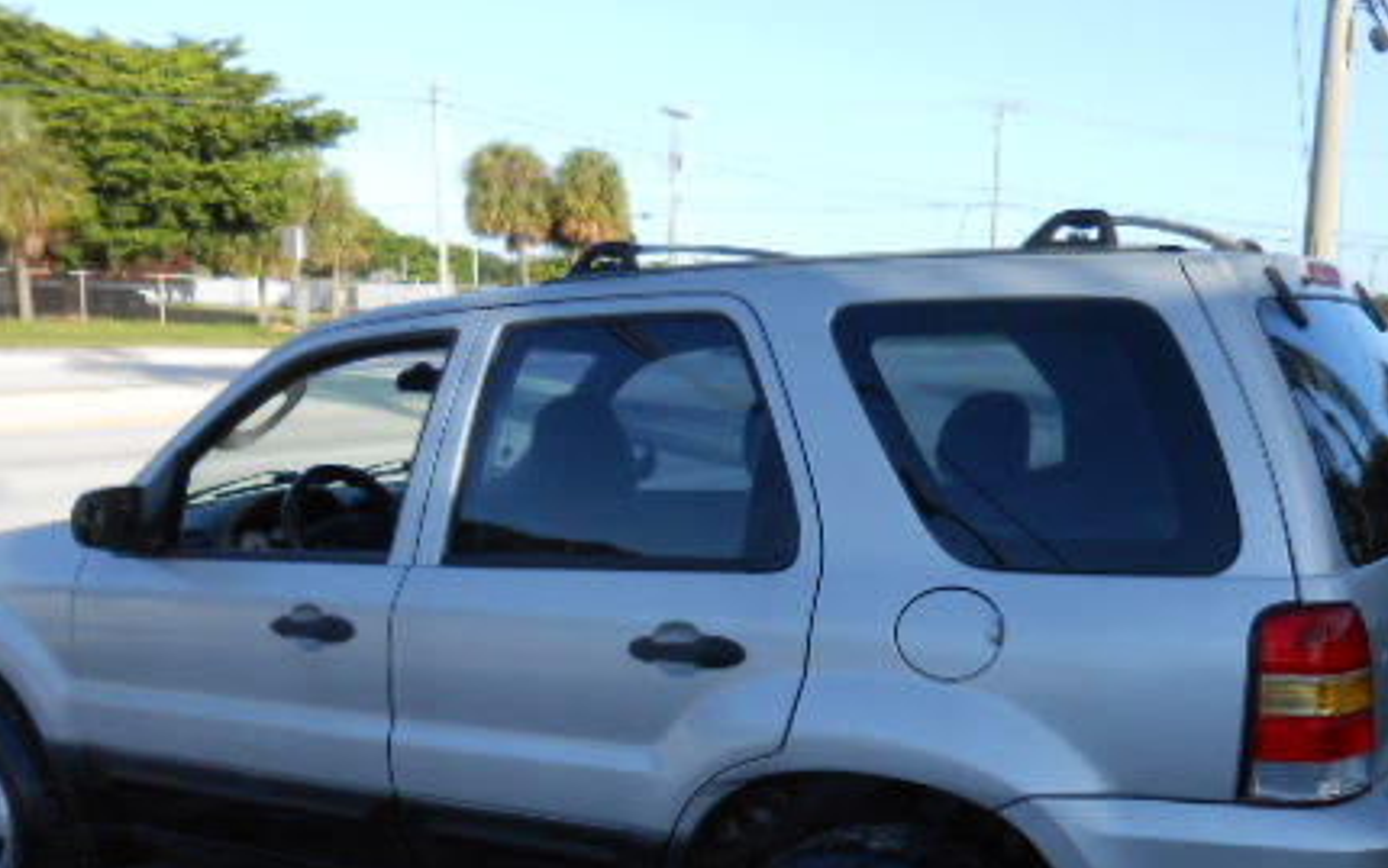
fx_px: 1551
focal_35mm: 41
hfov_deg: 48.0
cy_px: 565
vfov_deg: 31.1
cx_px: 823
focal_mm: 4.6
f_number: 3.5
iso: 80
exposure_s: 1/320
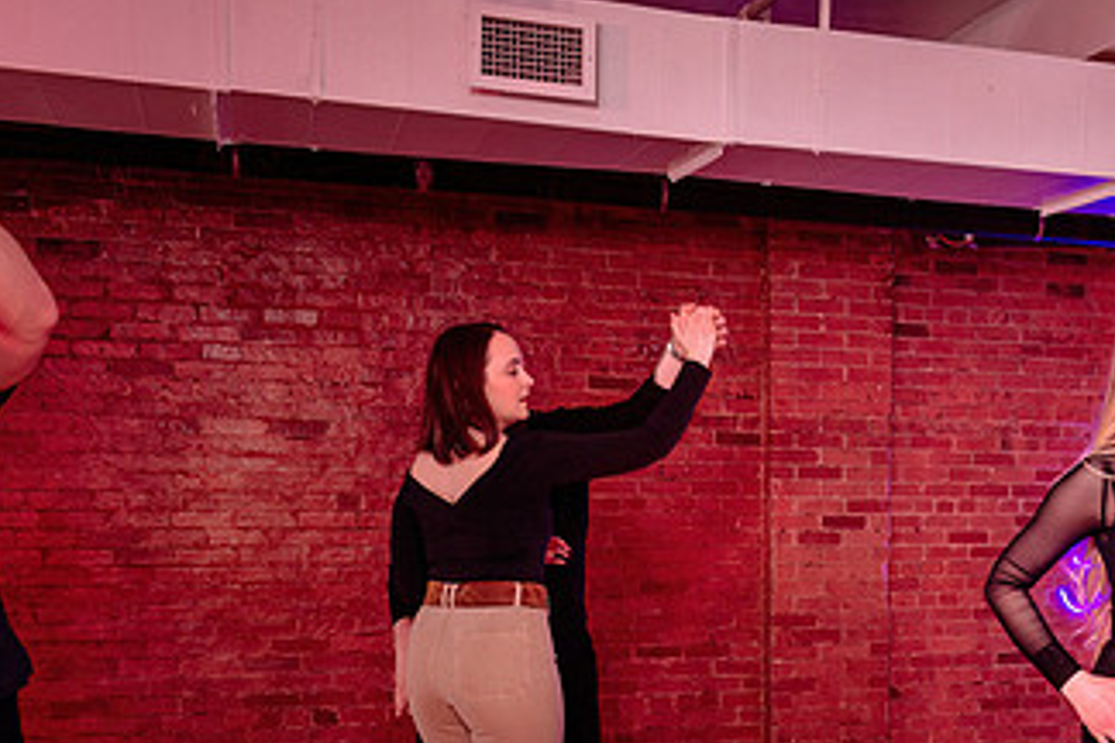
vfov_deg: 24.1
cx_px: 935
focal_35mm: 55
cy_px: 626
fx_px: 1703
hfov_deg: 34.8
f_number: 2.8
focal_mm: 29
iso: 500
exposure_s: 1/100
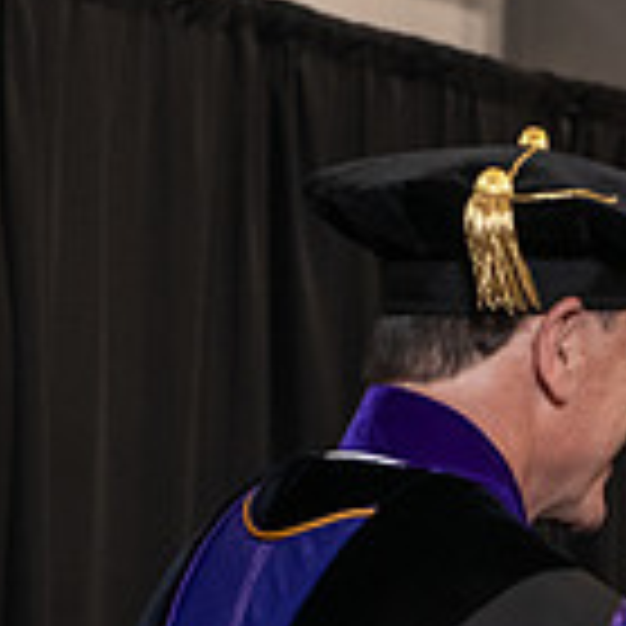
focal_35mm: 248
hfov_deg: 7.0
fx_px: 5074
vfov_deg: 7.0
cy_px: 808
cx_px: 707
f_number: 5
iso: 2000
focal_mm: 70
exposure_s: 1/125
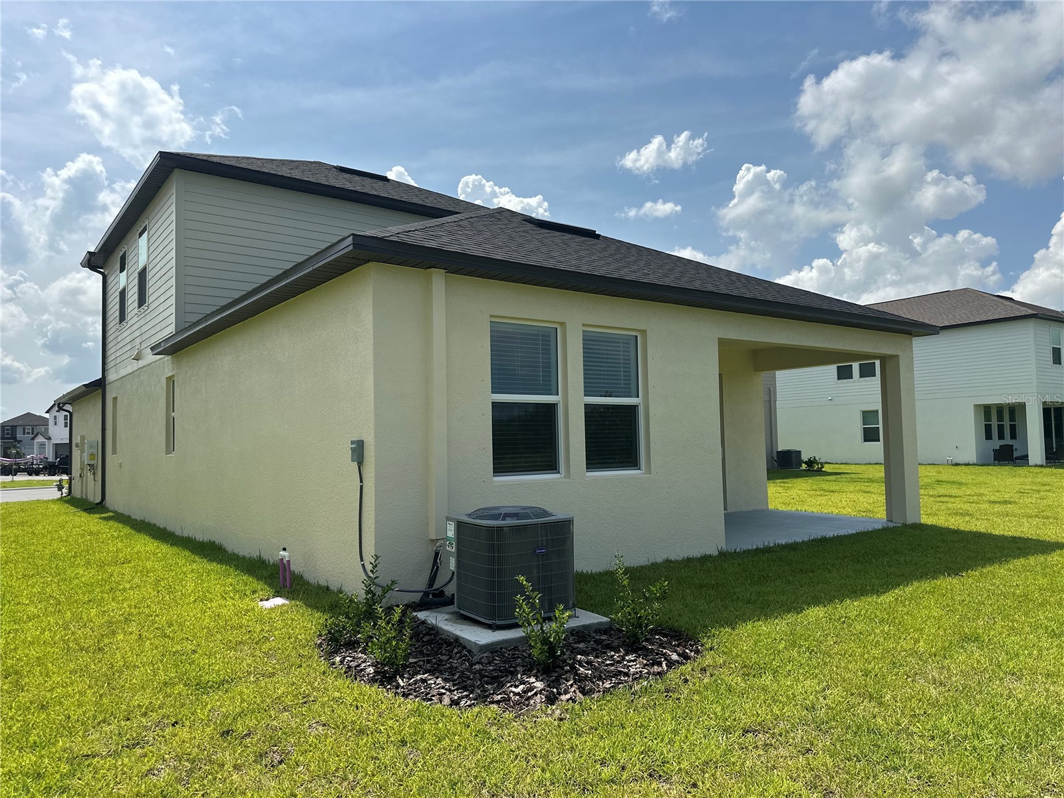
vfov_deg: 56.8
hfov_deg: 71.6
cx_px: 532
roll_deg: +1.0
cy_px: 399
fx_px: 738
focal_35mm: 24
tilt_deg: +4.4
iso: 80
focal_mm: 6.86
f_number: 1.78
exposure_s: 1/8197
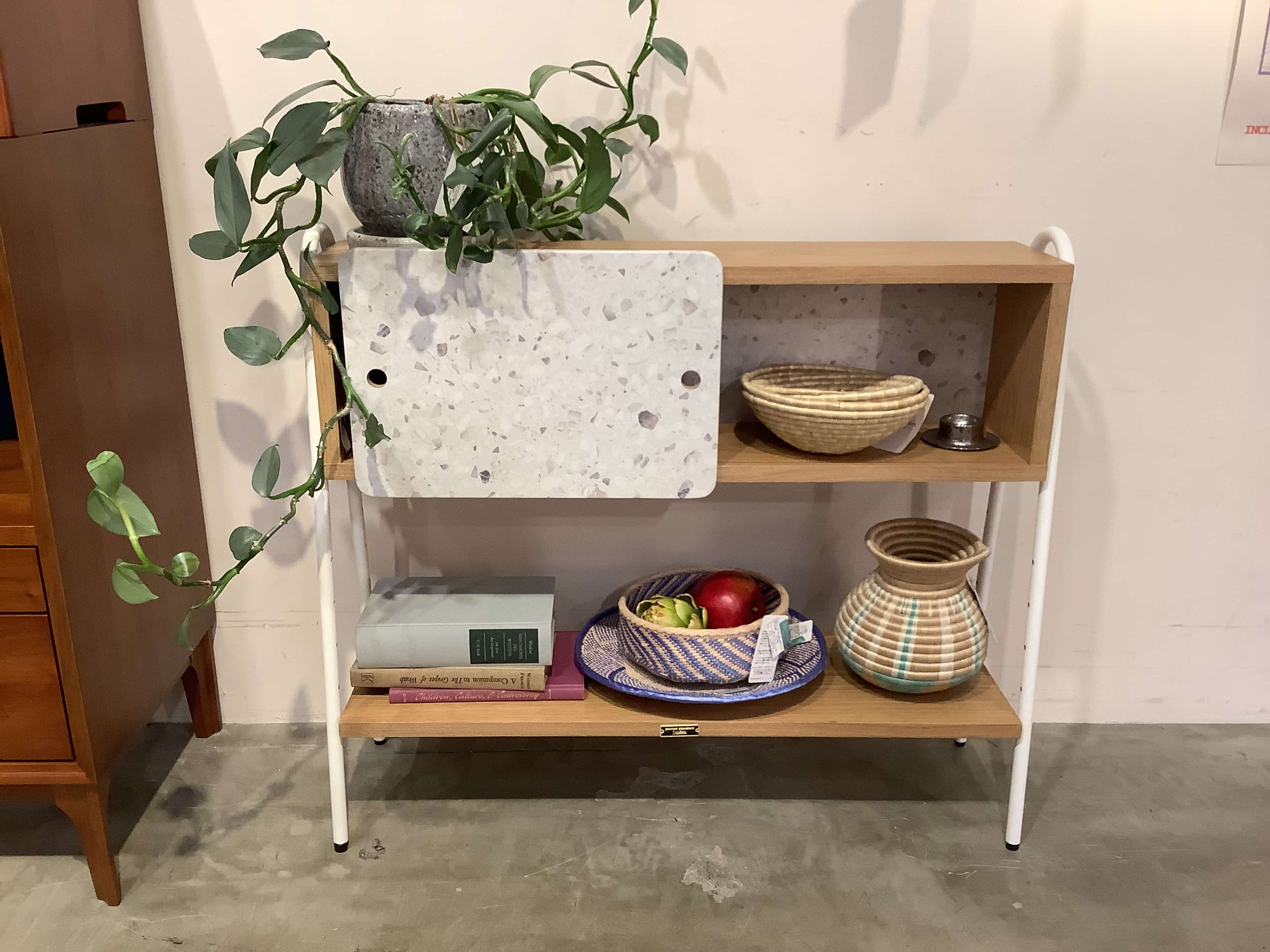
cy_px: 476
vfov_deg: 45.4
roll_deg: -0.9
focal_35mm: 31
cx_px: 635
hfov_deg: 58.4
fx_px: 1137
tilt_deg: -18.8
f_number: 2.4
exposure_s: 1/60
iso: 160
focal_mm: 3.3
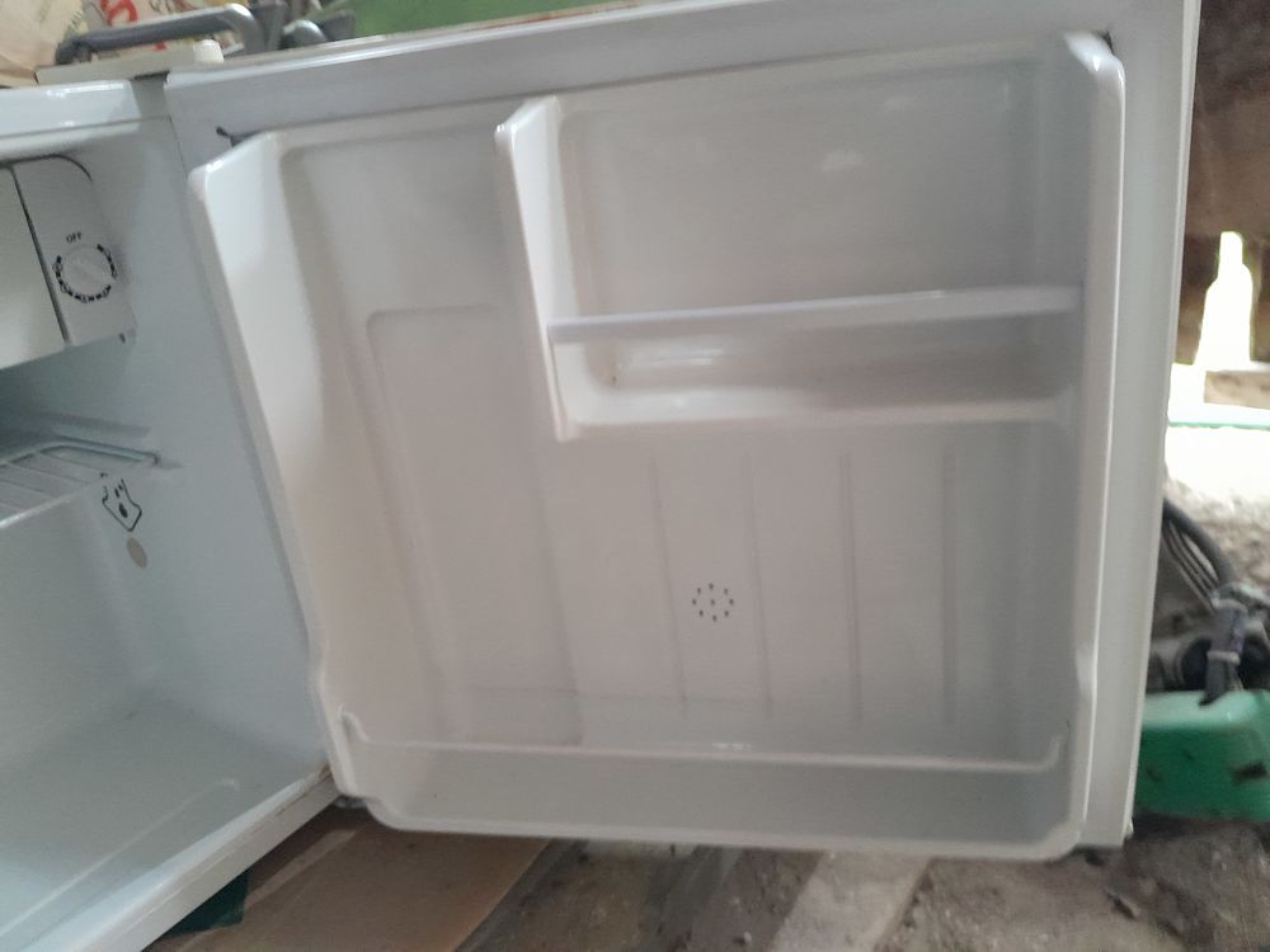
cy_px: 476
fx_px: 954
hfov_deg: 67.3
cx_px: 635
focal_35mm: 26
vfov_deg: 53.1
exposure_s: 1/25
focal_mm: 3.98
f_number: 1.8
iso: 800
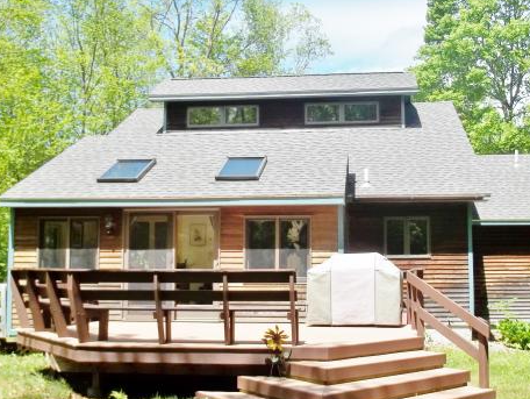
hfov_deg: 44.6
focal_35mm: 42
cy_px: 219
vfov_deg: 34.4
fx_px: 644
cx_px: 307
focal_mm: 5.9
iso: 64
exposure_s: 1/125
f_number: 8
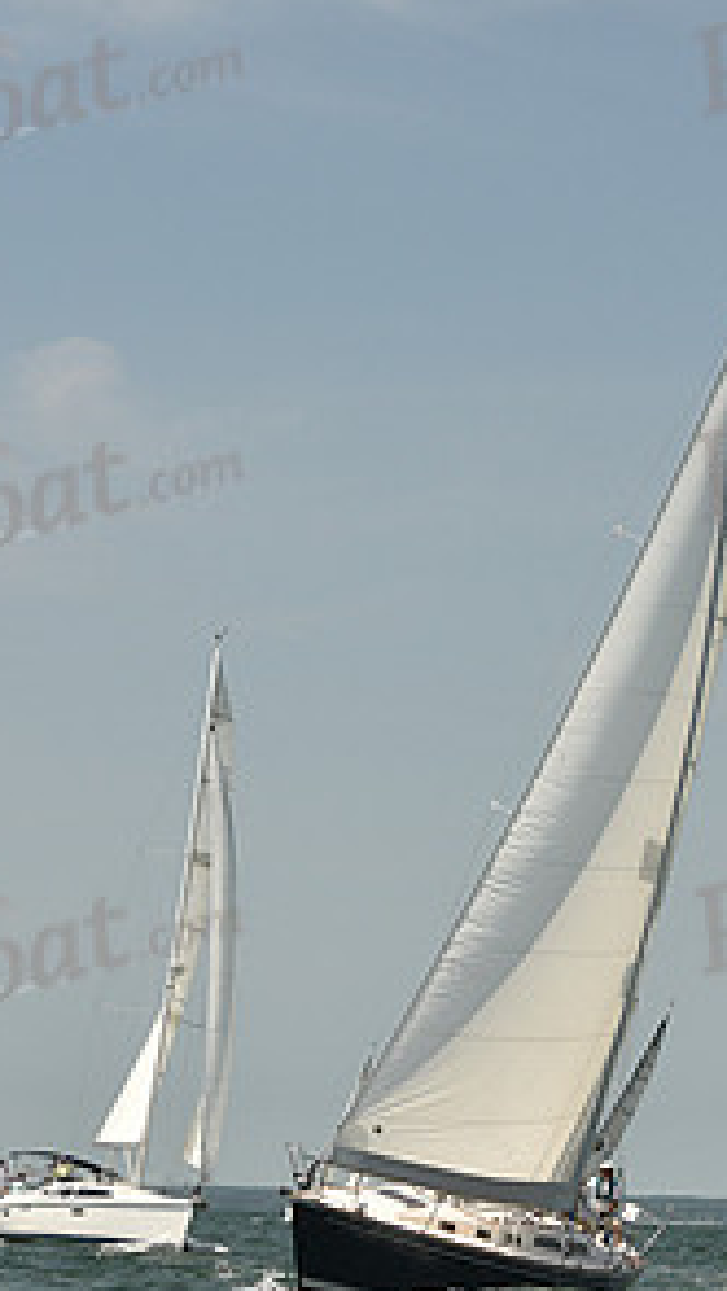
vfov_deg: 14.9
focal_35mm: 144
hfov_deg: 8.4
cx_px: 473
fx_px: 4934
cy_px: 694
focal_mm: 70
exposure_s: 1/1000
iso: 320
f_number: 7.1
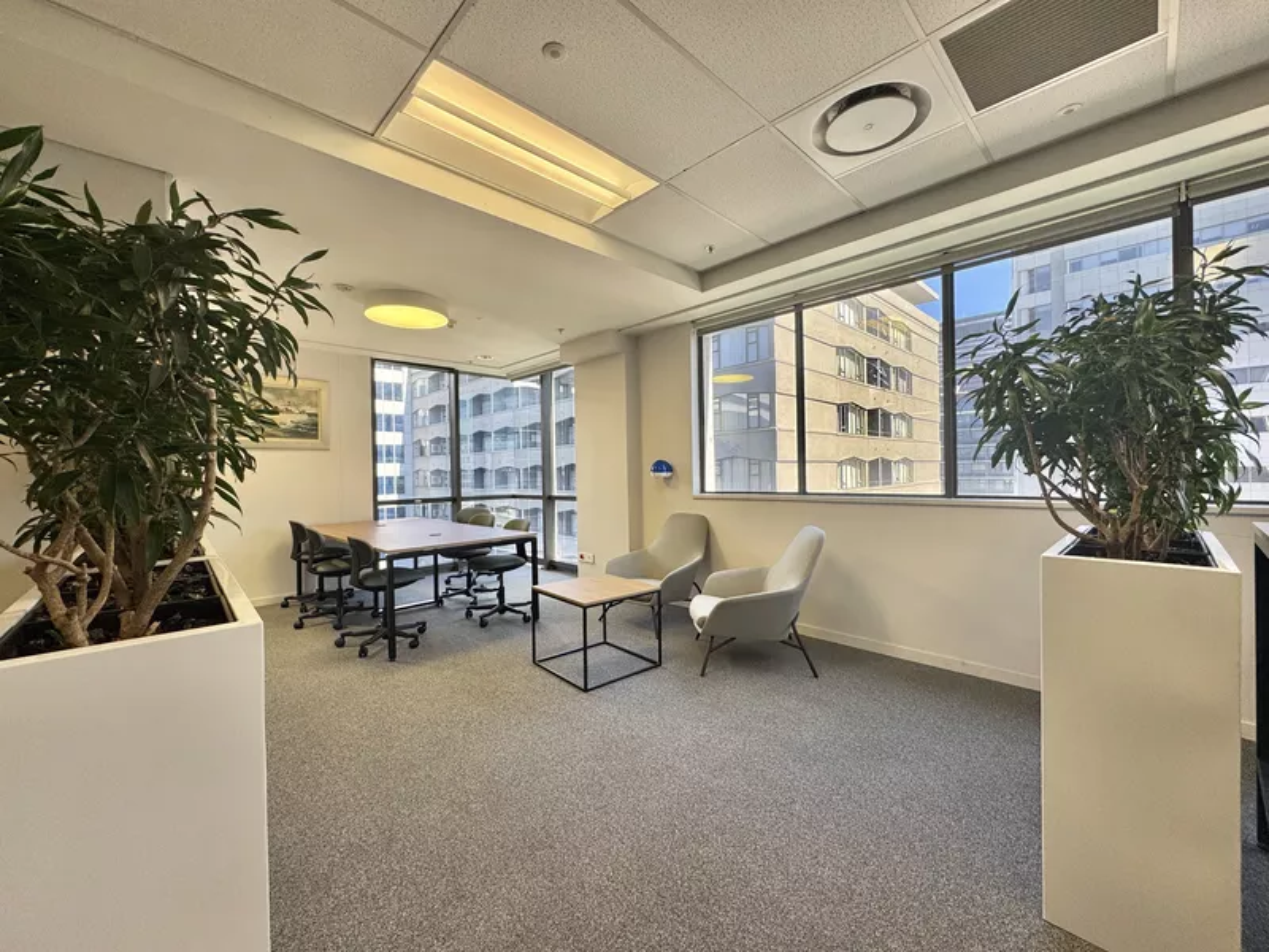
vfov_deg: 85.7
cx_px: 634
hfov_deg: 102.1
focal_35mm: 14
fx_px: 513
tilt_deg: -0.7
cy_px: 476
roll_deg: +0.6
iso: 40
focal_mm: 2.22
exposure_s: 1/99
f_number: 2.2
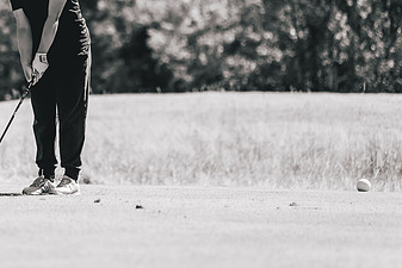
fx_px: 3463
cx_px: 36
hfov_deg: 6.6
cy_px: 42
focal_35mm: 310
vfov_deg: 4.4
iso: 200
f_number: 2.8
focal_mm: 150
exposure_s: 1/2500
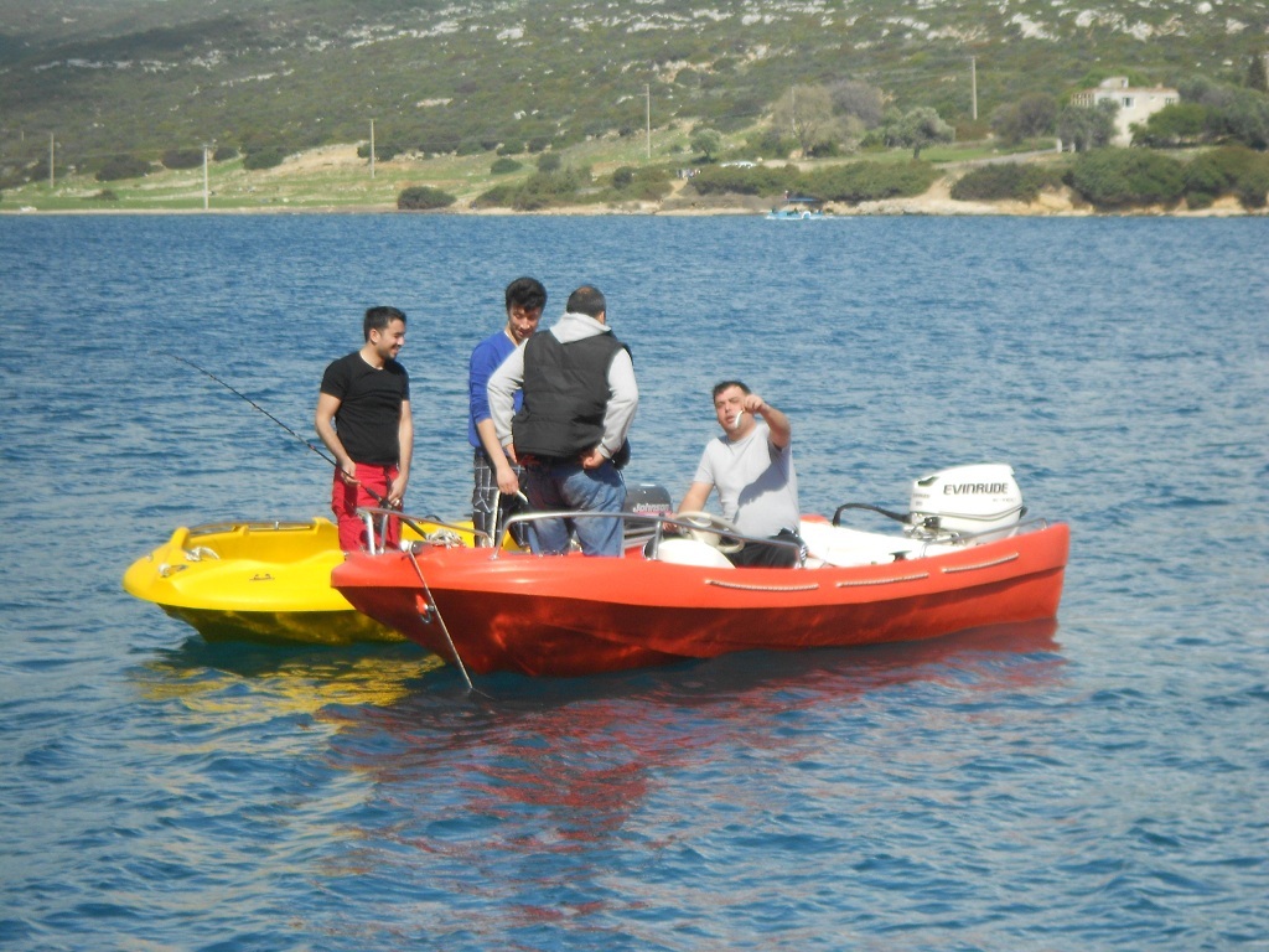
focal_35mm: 130
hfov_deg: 15.2
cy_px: 476
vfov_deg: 11.4
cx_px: 634
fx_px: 4766
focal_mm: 23
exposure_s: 1/250
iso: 80
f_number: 6.5
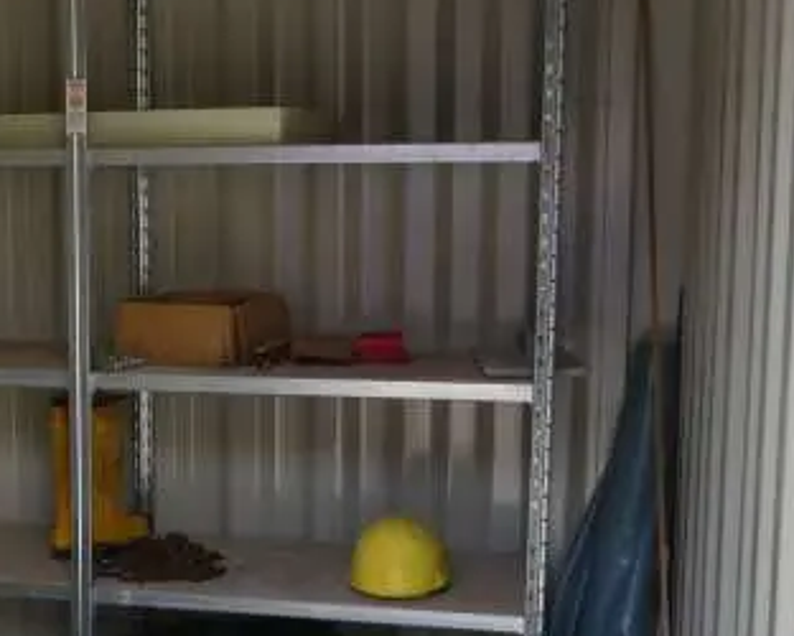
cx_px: 148
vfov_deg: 25.4
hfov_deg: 30.6
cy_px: 387
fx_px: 1411
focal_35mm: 60
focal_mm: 4.3
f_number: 3.3
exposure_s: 1/160
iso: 80
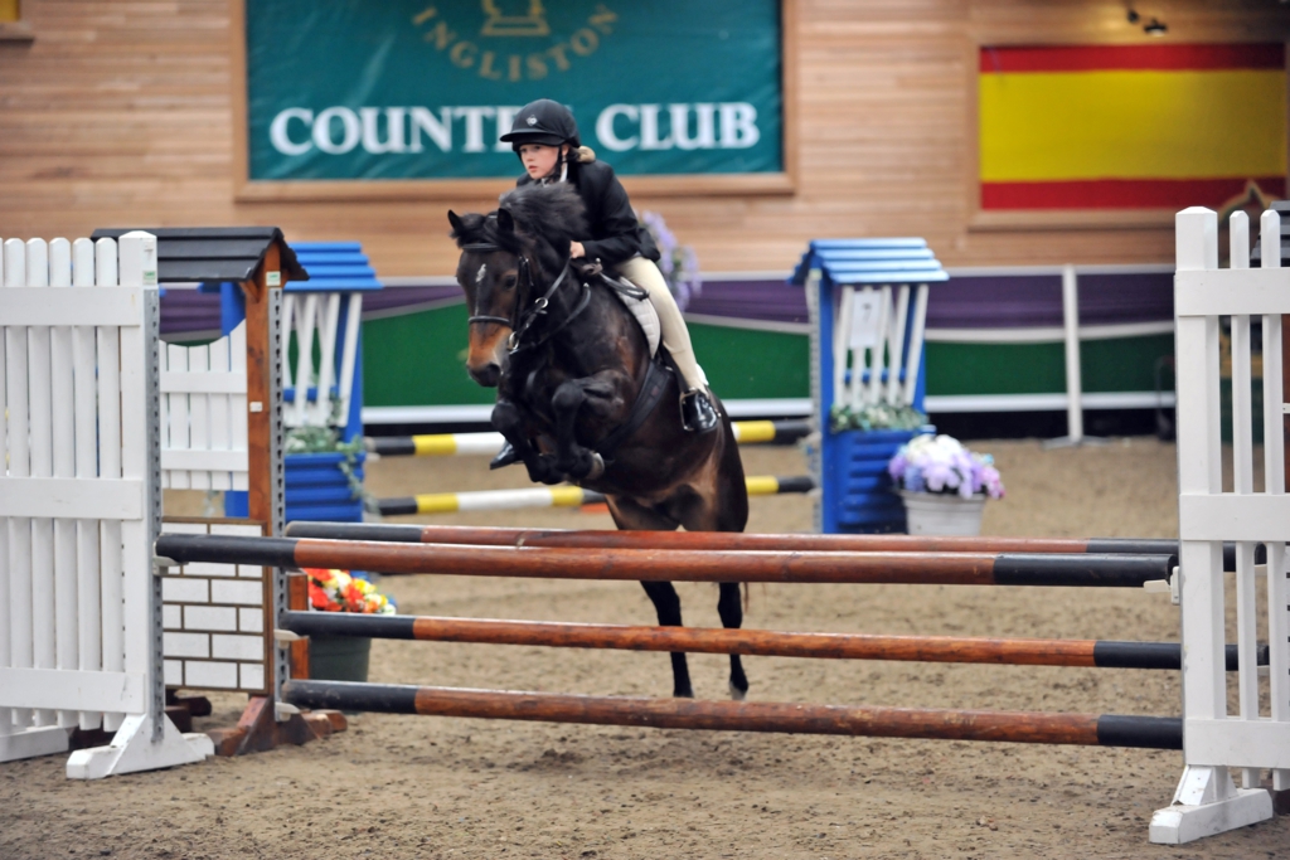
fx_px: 4157
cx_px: 645
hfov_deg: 17.6
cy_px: 430
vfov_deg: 11.8
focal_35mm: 116
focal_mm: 116
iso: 2500
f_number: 2.8
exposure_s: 1/320
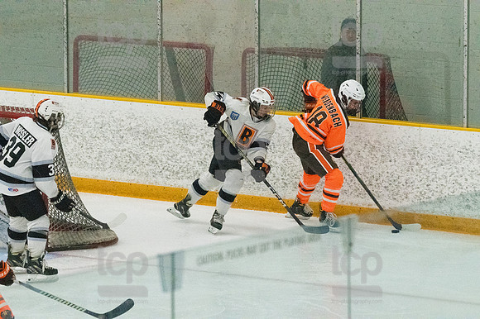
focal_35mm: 262
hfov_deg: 7.9
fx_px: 3491
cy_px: 160
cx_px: 240
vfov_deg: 5.2
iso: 8000
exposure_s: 1/1600
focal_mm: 175
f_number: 5
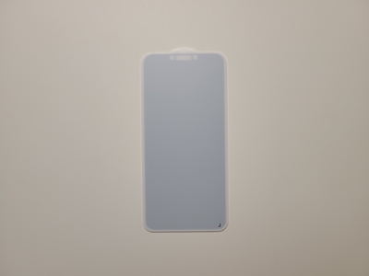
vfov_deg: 53.1
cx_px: 184
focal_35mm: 26
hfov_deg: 67.3
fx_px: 277
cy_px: 138
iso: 50
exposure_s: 1/100
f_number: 1.8
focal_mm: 5.4
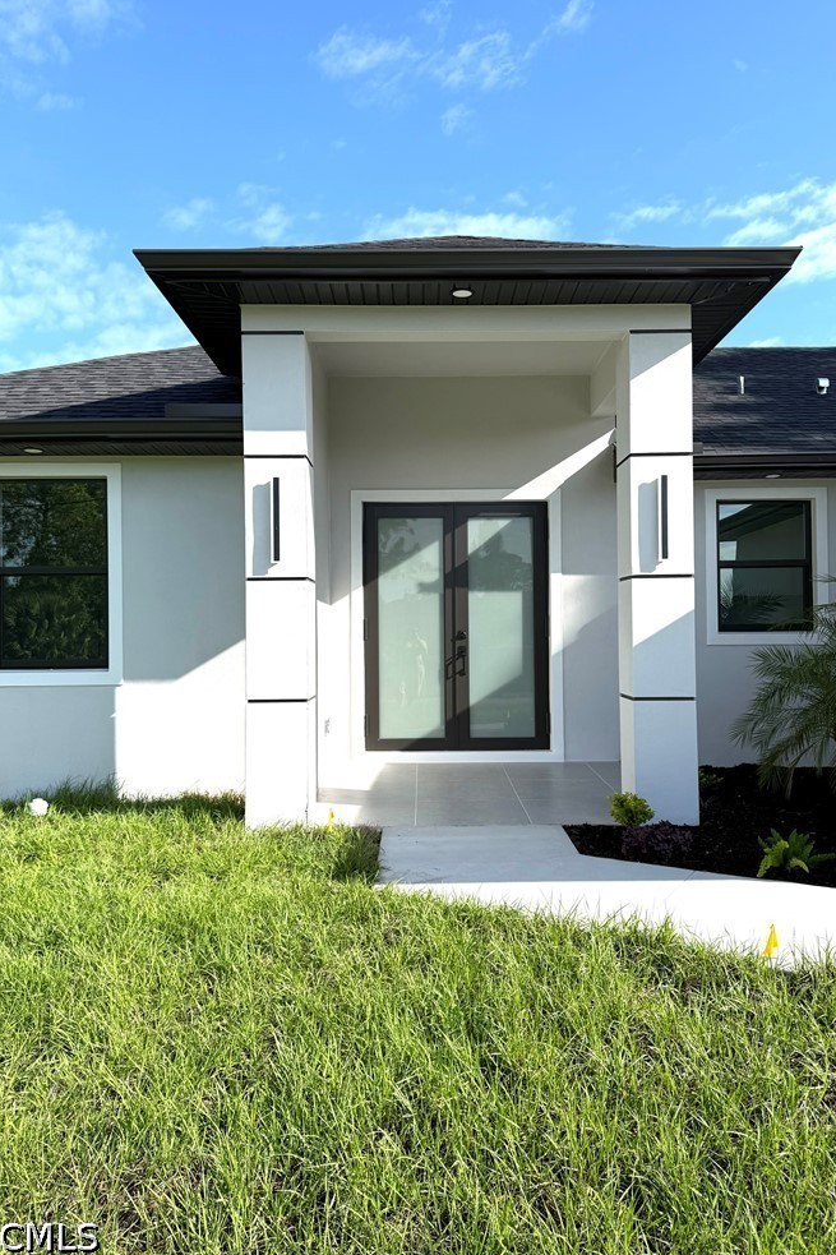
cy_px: 613
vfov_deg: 69.4
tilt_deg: +1.2
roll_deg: -0.4
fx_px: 906
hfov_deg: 49.5
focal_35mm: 26
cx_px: 429
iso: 80
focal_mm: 6.76
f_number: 1.78
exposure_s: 1/3279
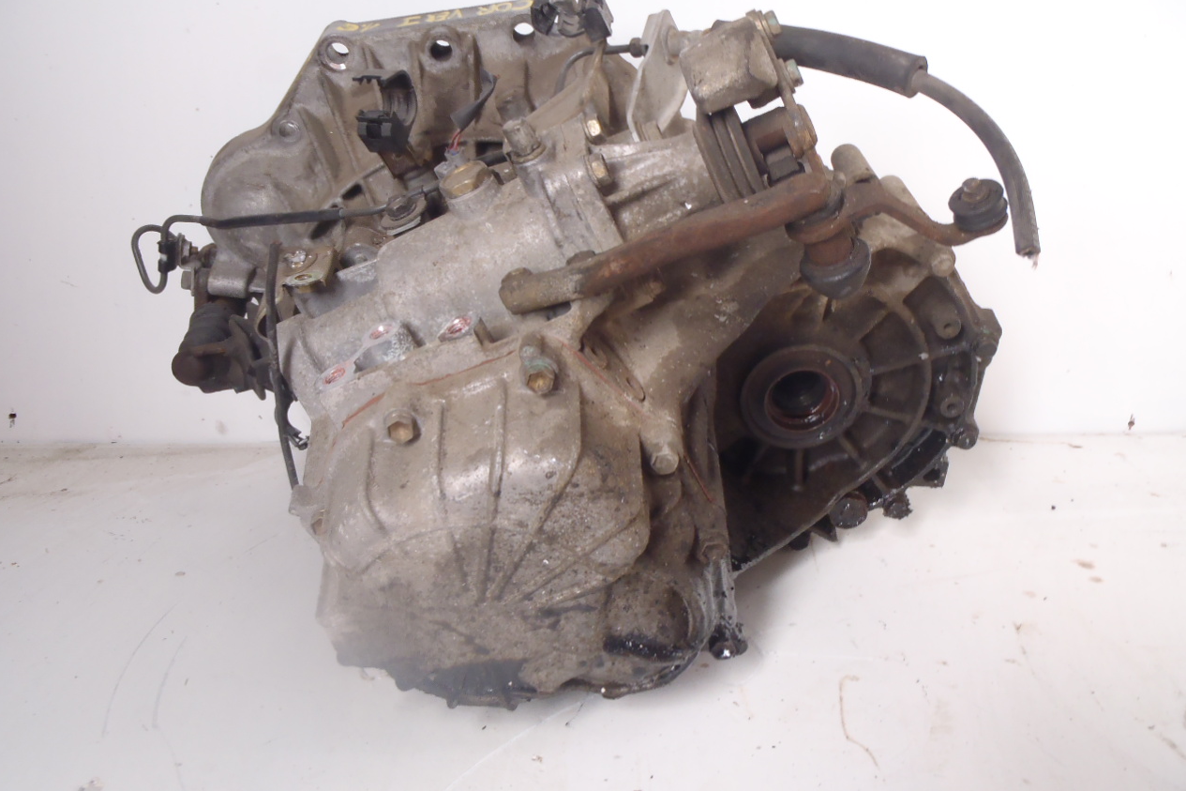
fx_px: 1318
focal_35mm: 40
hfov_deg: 48.5
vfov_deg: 33.4
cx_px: 588
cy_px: 394
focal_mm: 6.83
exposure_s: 1/40
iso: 200
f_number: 4.6
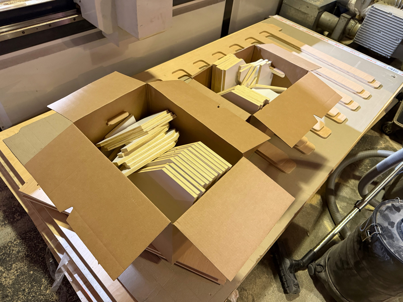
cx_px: 202
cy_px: 151
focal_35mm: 24
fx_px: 279
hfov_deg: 71.6
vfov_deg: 56.8
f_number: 1.78
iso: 500
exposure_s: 1/50
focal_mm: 6.76
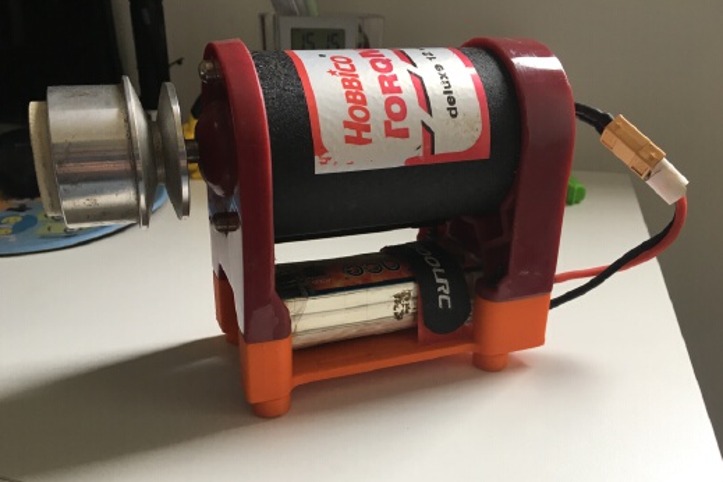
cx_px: 357
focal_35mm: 31
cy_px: 274
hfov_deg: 60.3
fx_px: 623
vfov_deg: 42.2
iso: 25
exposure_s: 1/40
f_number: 2.2
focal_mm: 4.15
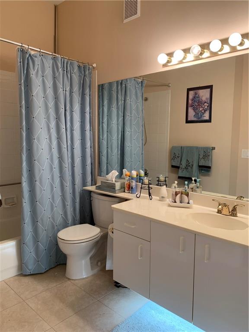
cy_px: 166
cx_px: 124
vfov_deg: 67.3
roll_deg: +0.2
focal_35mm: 26
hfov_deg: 53.1
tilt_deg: -3.6
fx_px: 249
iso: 64
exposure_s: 1/60
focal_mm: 4.25
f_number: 1.8
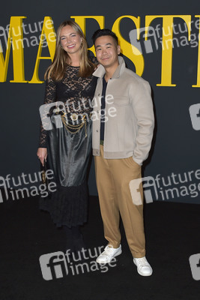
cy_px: 150
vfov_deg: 53.1
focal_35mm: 36
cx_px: 100
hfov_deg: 36.9
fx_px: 300
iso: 320
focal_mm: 36
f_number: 6.3
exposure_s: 1/250
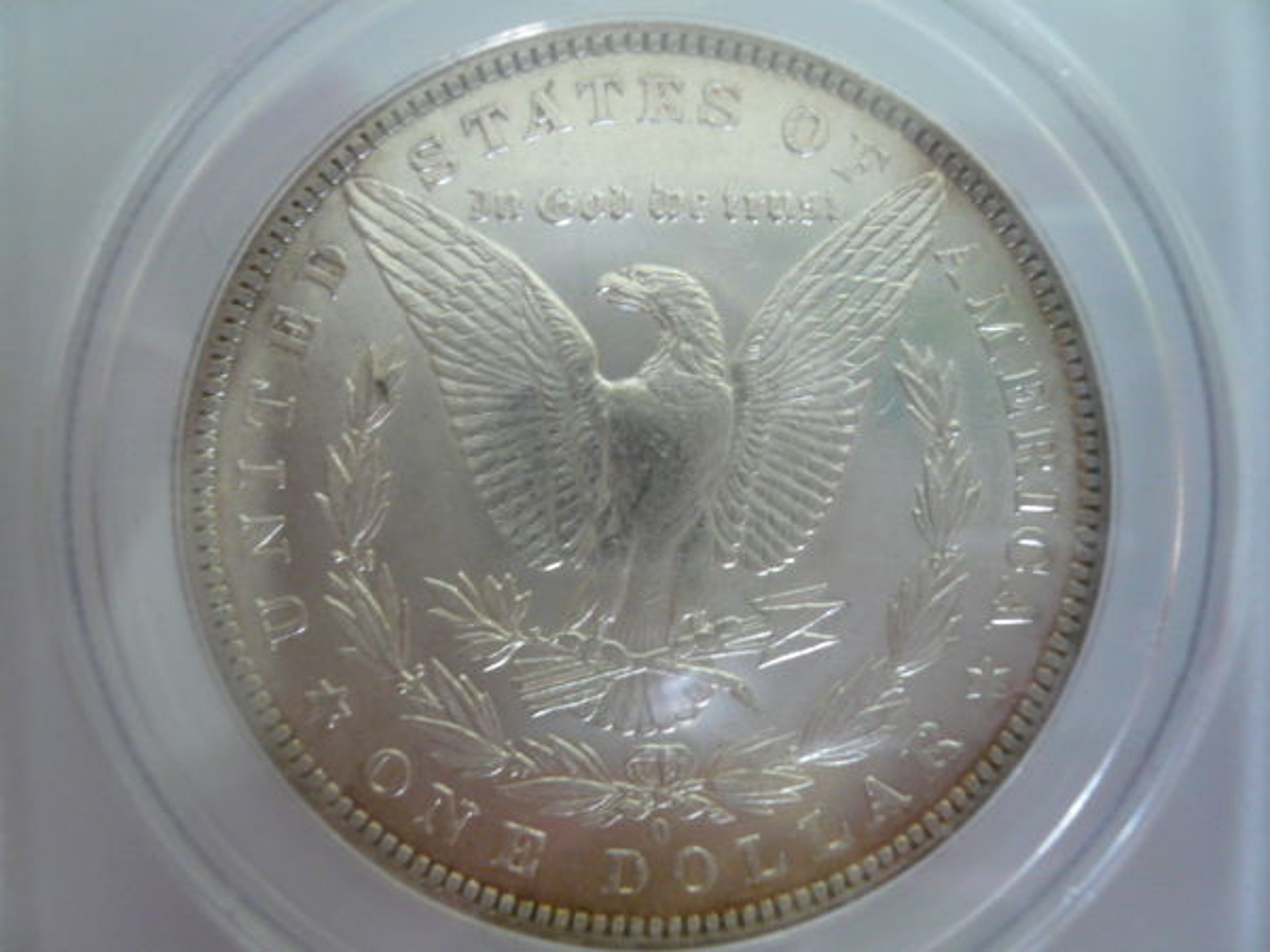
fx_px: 1027
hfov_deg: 63.4
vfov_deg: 49.7
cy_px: 476
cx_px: 635
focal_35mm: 28
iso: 200
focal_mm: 4.6
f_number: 2.8
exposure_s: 1/8
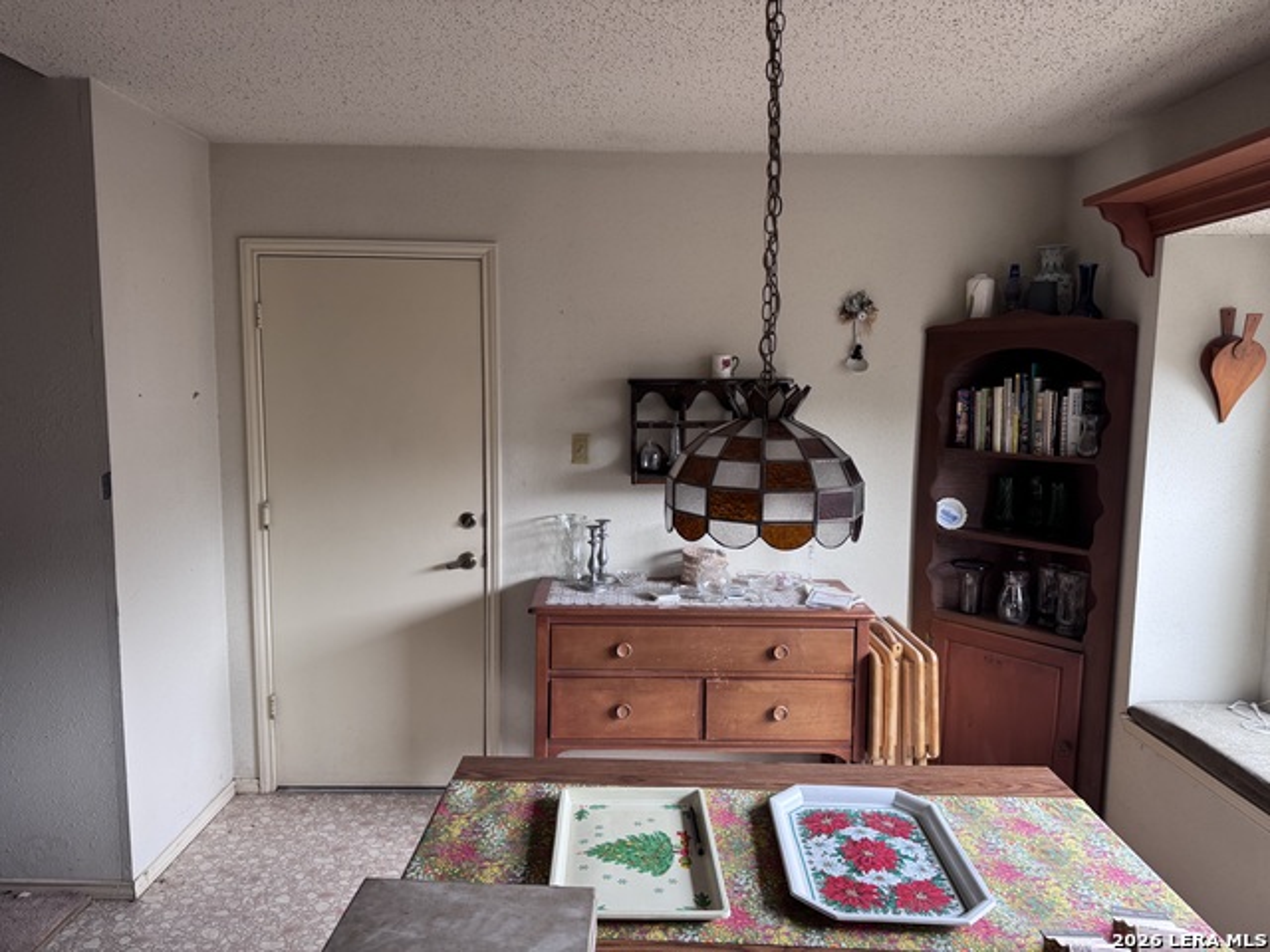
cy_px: 476
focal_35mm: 24
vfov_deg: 56.8
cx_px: 635
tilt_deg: -4.5
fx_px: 881
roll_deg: +1.5
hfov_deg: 71.6
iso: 200
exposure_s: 1/72
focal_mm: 6.76
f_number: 1.78
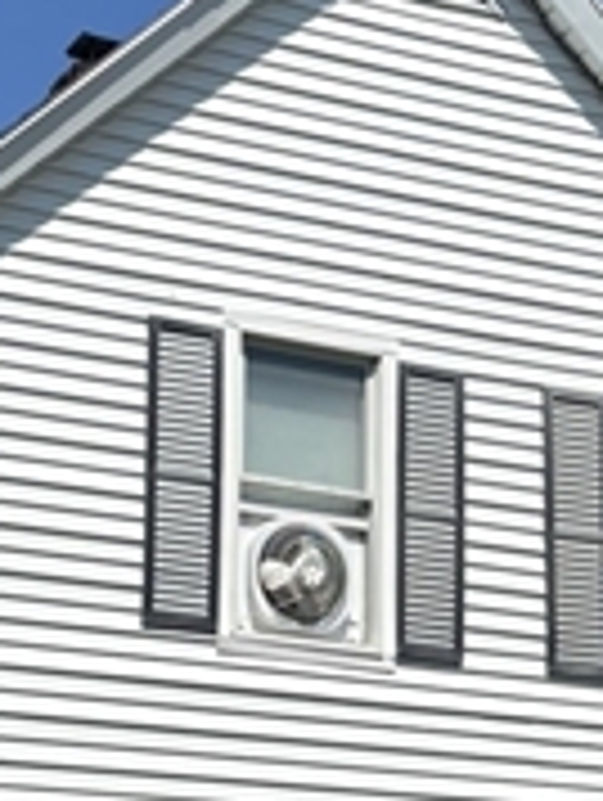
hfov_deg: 13.2
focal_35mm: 112
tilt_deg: +13.1
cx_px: 356
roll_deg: -0.3
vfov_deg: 17.3
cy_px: 702
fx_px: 2595
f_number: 1.6
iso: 50
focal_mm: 5.96
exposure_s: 1/5952
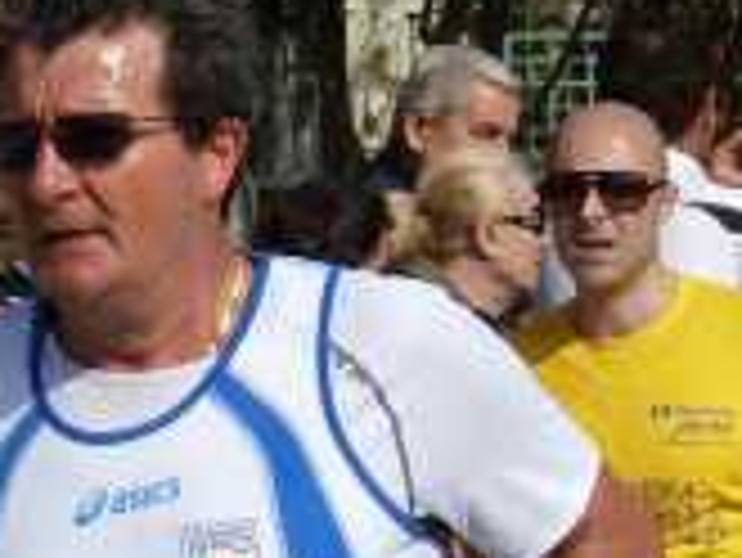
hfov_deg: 1.9
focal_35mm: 1024
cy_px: 866
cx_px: -117
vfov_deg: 1.5
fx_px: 21966
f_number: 5.6
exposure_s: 1/500
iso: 80
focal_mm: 39.7
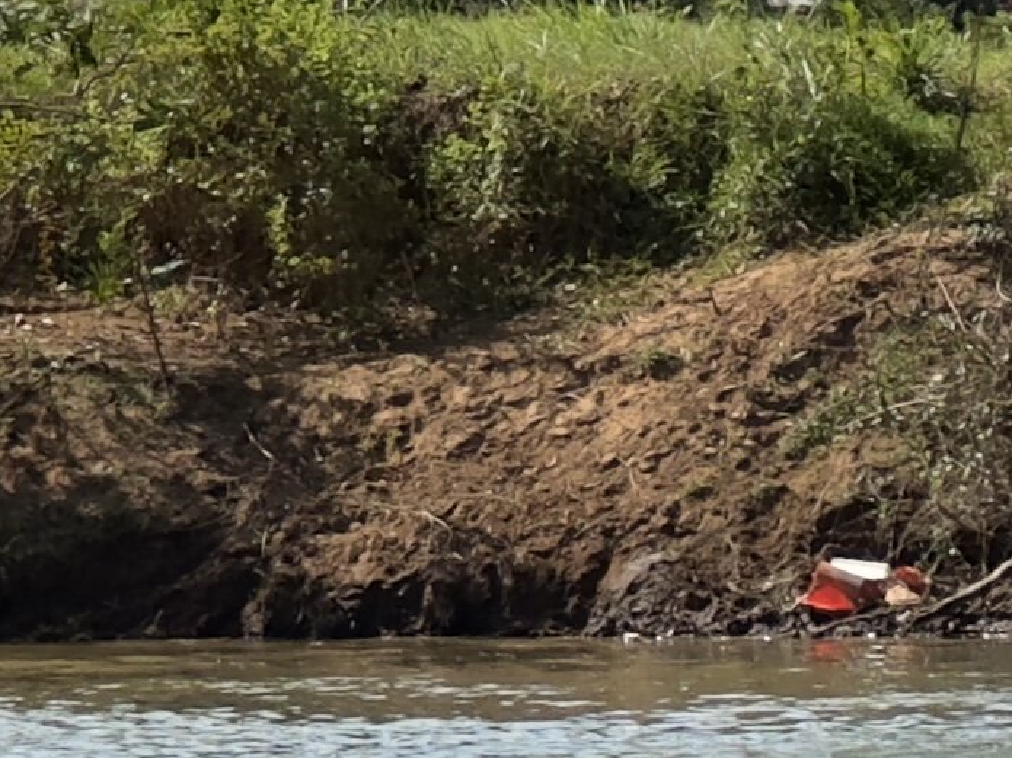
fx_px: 13066
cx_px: -1
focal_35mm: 447
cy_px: 65
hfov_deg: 4.4
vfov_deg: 3.3
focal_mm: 9
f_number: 2.8
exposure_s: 1/1054
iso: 25
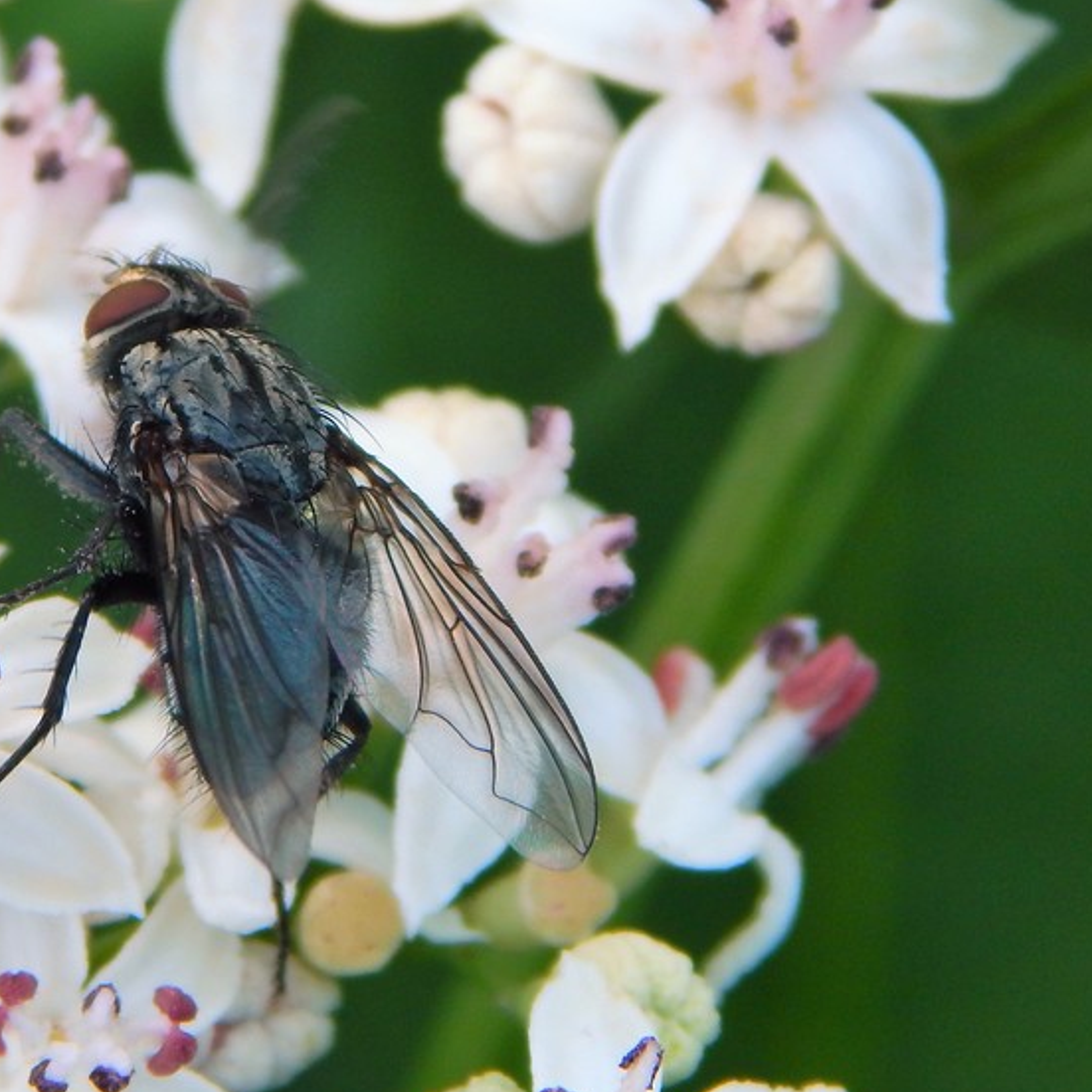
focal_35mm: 179
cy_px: 550
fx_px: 6389
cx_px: 300
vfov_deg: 9.8
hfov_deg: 9.8
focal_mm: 23.4
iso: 125
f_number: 4.8
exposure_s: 1/320
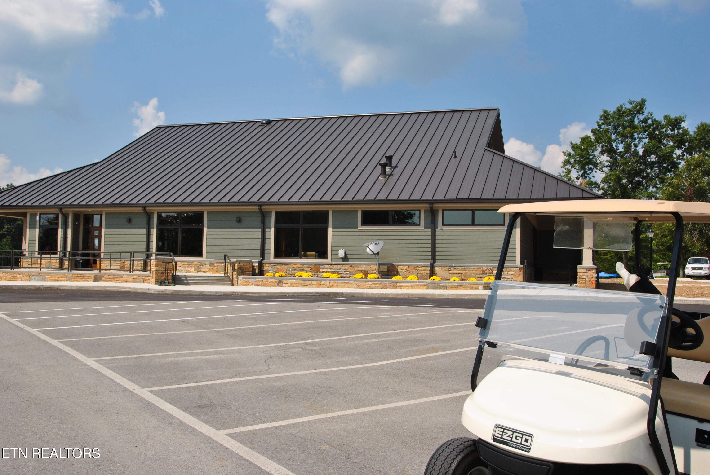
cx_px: 355
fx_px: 652
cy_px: 238
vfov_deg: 40.1
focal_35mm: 33
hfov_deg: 57.2
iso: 160
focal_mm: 22
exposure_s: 1/250
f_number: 10
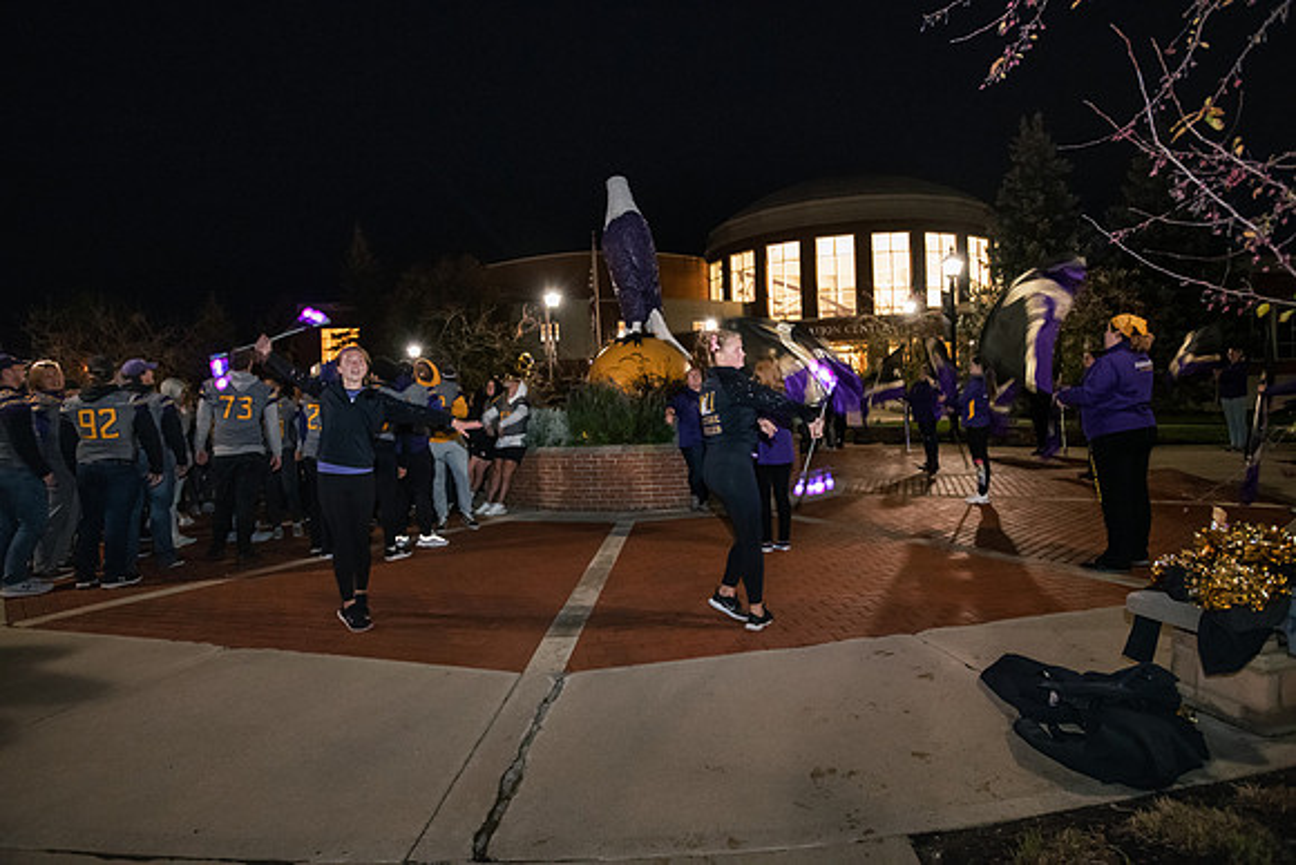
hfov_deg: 84.0
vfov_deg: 62.0
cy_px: 432
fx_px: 720
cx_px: 648
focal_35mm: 20
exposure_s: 1/30
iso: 6400
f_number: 3.5
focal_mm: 20
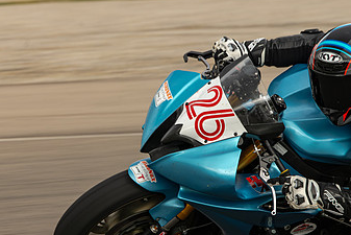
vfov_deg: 3.3
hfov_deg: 4.9
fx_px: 4087
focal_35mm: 419
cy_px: 138
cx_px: 169
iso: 160
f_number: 9
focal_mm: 200
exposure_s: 1/160
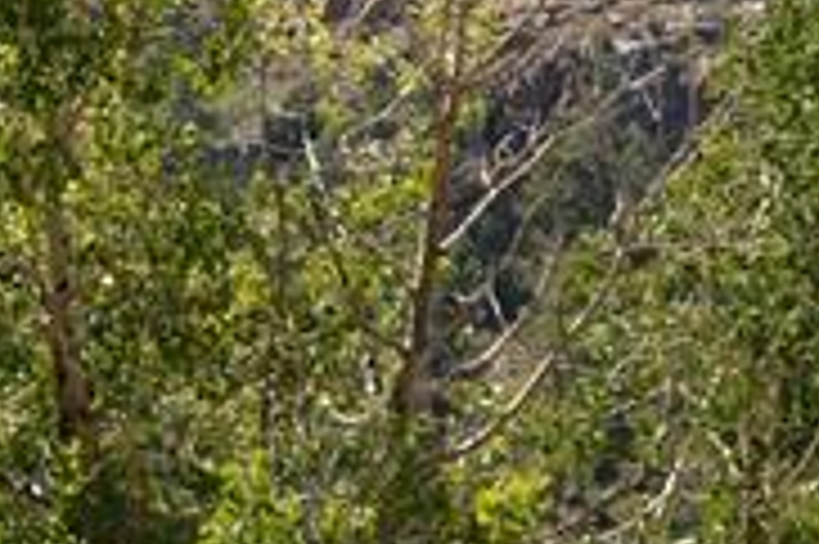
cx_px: -198
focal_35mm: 264
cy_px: -321
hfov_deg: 7.7
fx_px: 6000
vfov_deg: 5.1
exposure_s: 1/200
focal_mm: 50
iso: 100
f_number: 6.3
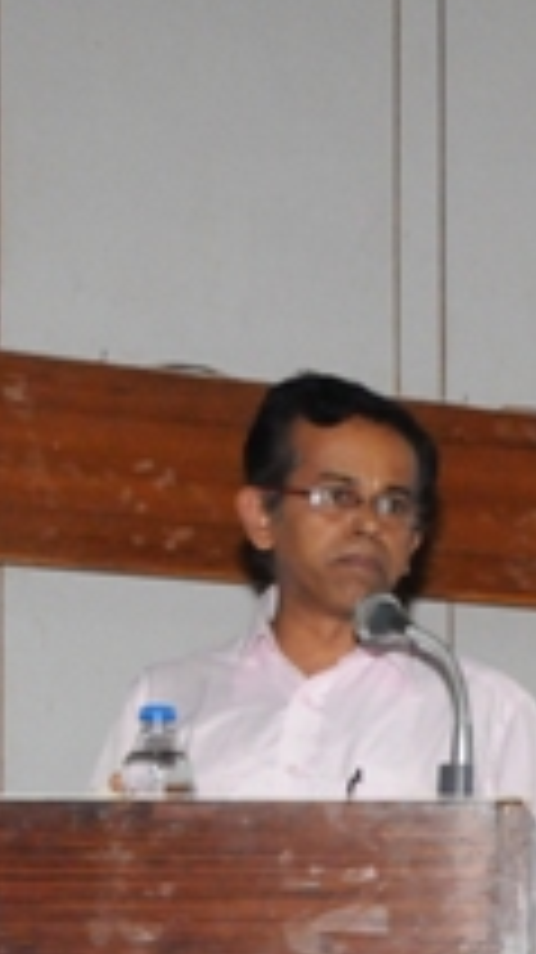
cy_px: 920
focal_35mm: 123
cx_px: 1212
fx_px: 3113
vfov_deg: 17.1
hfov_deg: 9.0
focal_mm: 26
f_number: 9
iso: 3200
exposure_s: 1/125
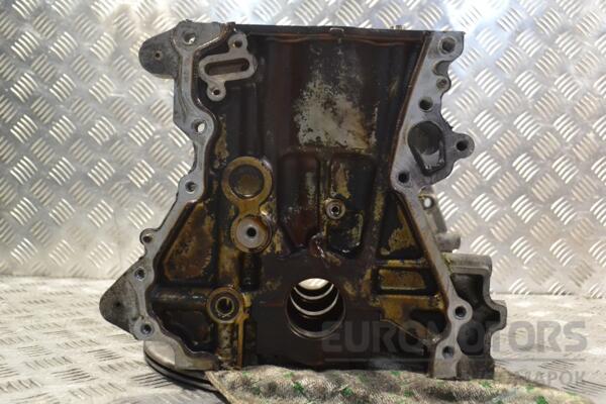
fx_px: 606
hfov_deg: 53.1
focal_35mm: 36
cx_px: 303
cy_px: 202
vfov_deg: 36.9
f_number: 7.1
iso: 3200
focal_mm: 24
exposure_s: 1/200
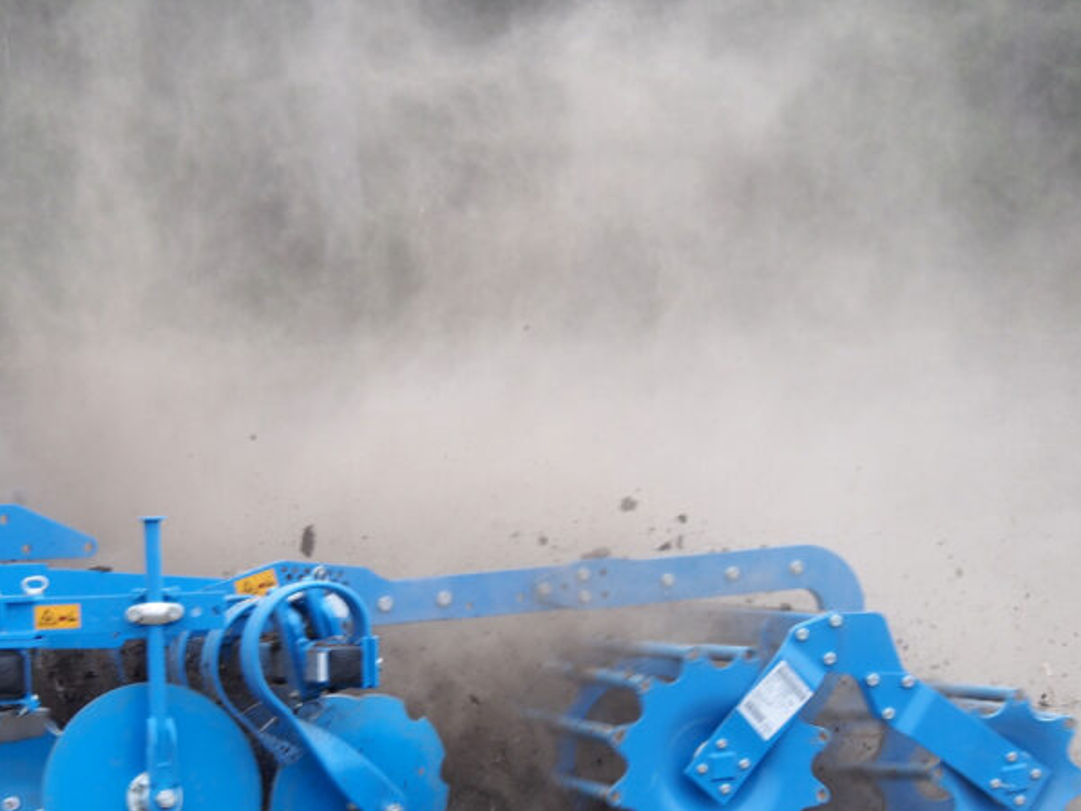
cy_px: 617
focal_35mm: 199
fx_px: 6216
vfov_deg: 7.5
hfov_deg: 9.9
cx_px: 418
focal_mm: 58
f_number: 6.3
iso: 200
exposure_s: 1/250
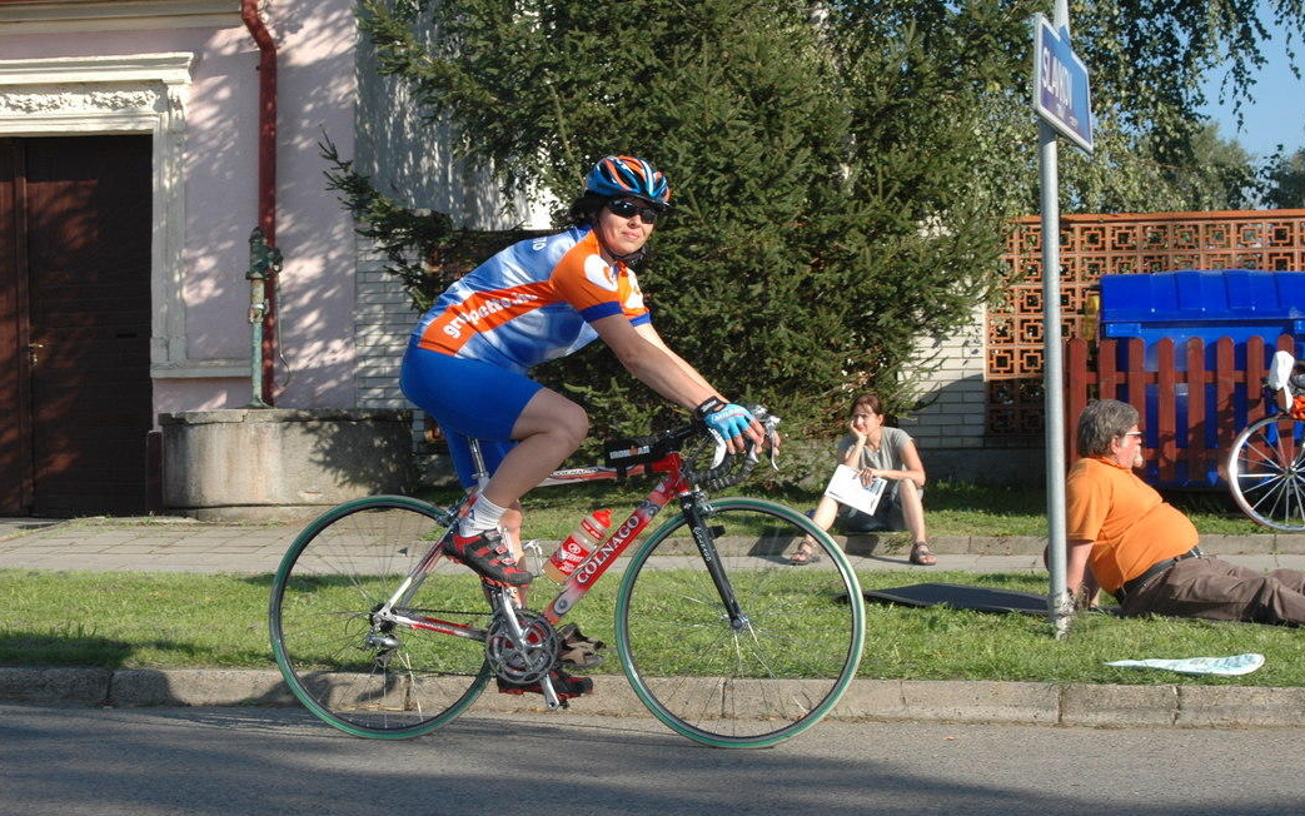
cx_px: 657
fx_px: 2525
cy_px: 416
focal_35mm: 71
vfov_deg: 18.4
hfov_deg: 29.0
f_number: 8
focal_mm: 46
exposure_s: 1/250
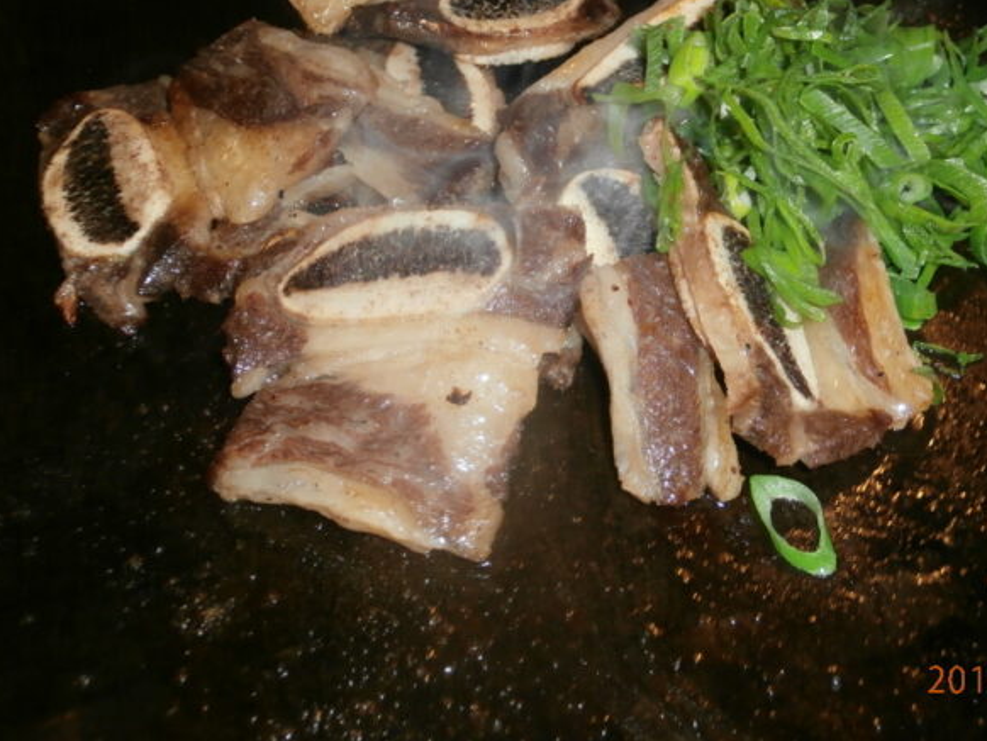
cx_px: 560
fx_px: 1769
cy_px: 295
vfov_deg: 23.6
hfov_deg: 31.1
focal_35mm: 62
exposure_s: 1/40
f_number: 4.2
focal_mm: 8.29
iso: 200
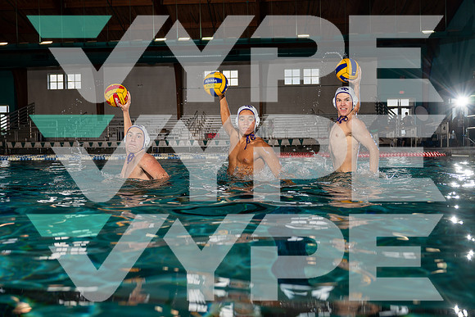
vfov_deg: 40.0
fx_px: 435
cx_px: 238
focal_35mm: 33
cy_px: 158
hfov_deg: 57.2
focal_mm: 33
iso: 100
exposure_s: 1/250
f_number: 4
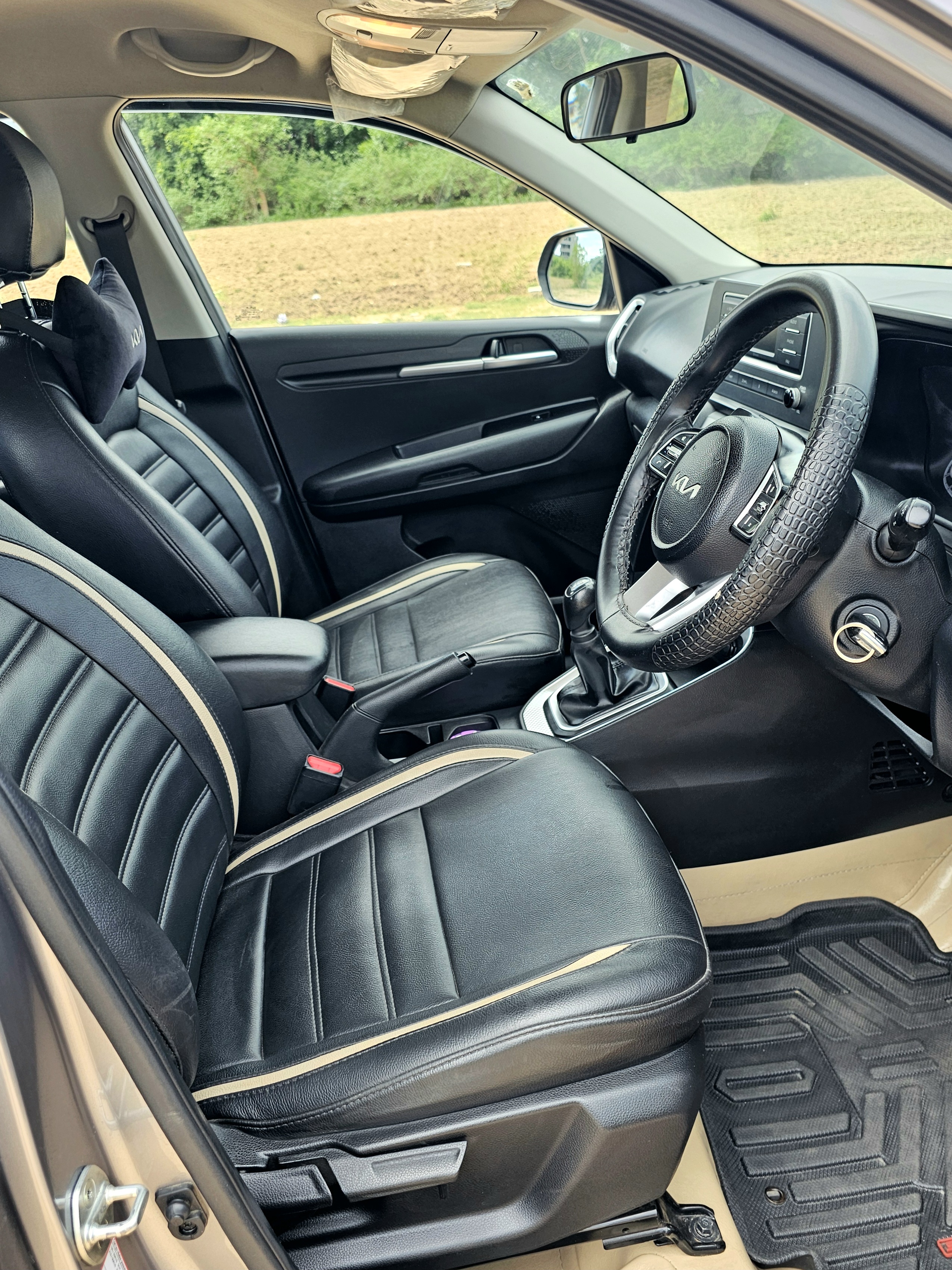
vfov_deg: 73.9
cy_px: 635
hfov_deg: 58.9
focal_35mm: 23
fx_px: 843
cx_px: 476
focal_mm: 6.3
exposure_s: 1/182
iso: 25
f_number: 1.7
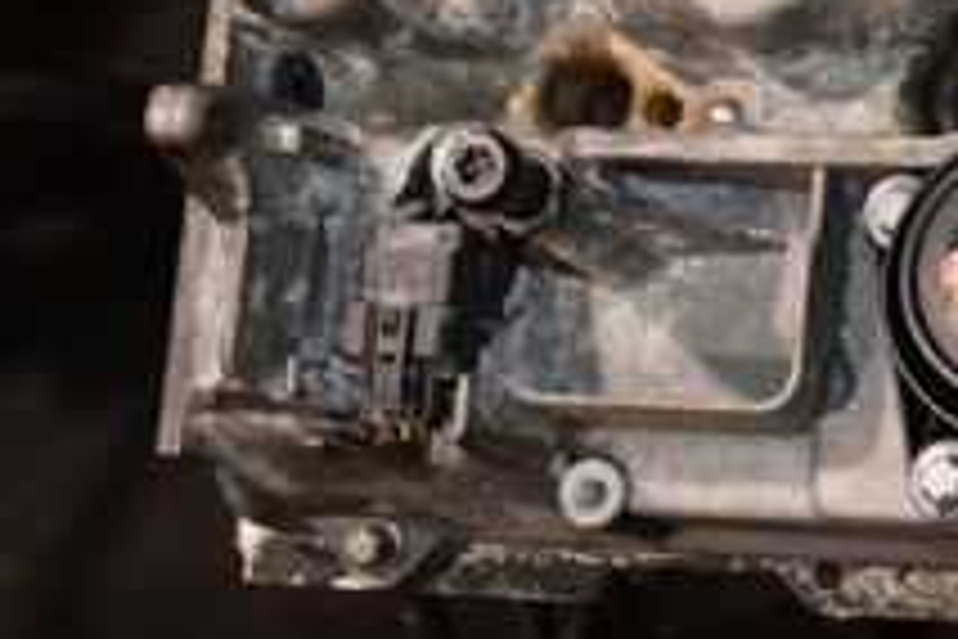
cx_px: 1331
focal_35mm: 94
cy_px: 252
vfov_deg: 14.5
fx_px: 2515
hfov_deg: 19.5
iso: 800
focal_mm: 21
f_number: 5
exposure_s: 1/60
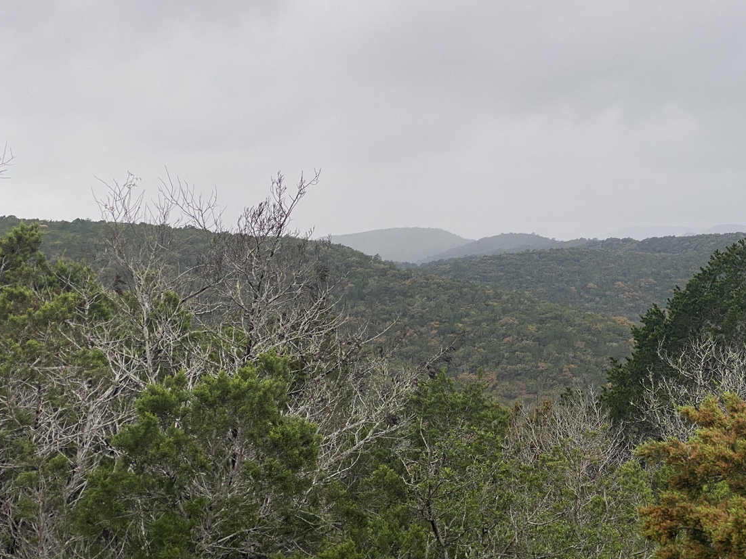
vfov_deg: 21.6
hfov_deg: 28.4
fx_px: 1466
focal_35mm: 68
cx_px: 482
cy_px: 246
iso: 20
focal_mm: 6
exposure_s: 1/258
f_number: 2
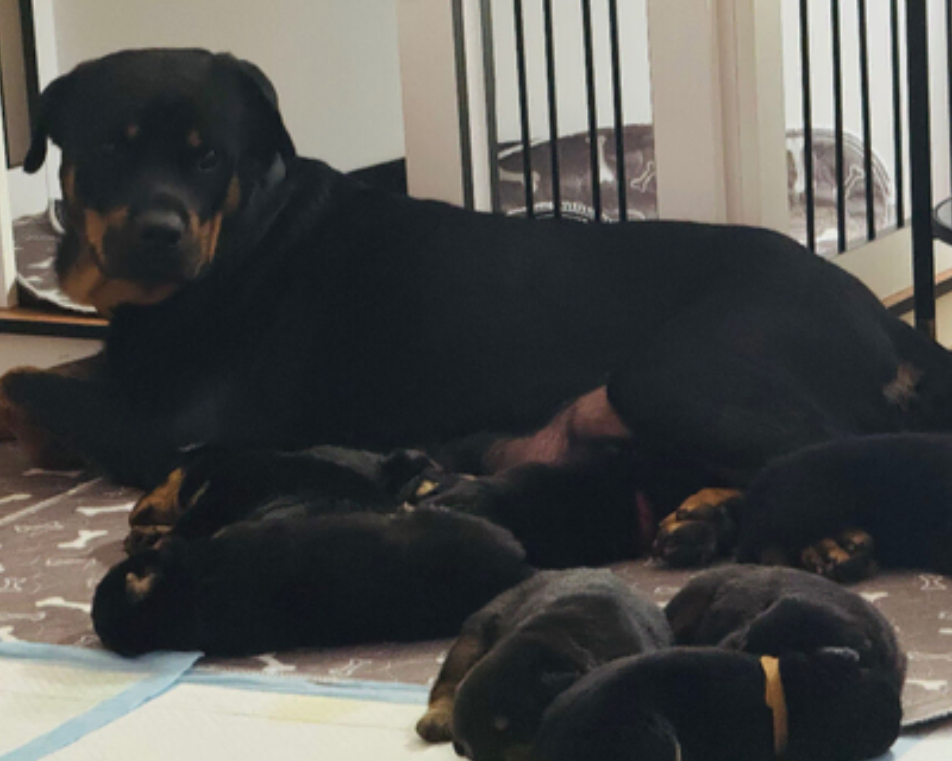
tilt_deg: -11.5
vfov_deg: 11.2
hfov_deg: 14.0
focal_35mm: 138
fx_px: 3888
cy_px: 346
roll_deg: +3.3
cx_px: 487
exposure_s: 1/20
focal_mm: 15.66
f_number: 2.8
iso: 1600
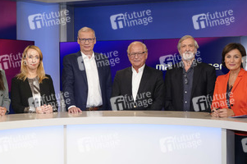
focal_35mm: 54
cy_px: 81
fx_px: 370
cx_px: 110
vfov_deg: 25.0
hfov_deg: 36.9
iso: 2000
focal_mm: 36
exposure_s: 1/160
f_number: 5.6
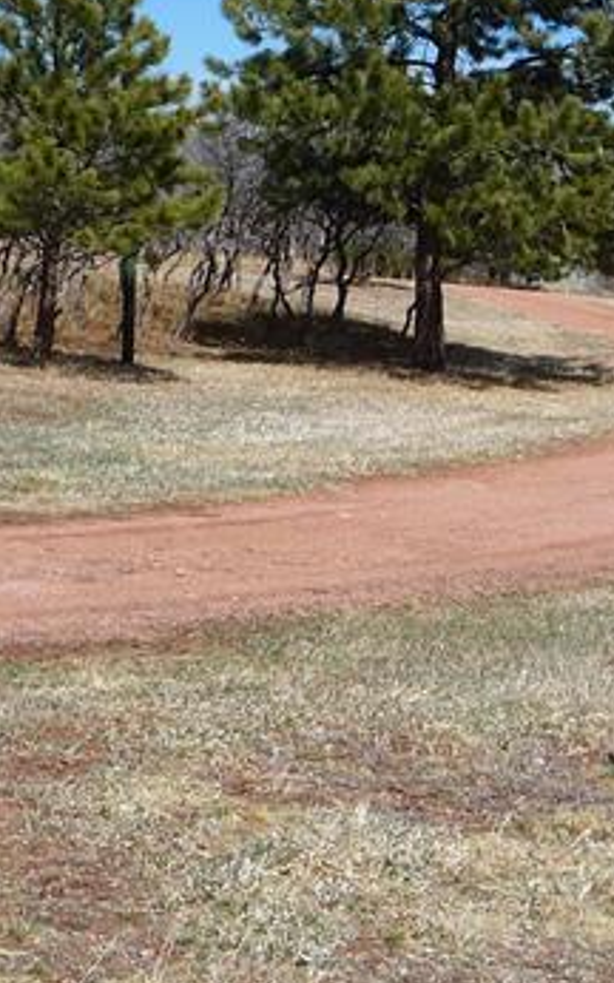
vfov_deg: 22.5
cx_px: 267
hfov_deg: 14.2
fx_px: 2465
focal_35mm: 92
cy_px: 320
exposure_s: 1/640
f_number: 5.6
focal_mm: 5.8
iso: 100
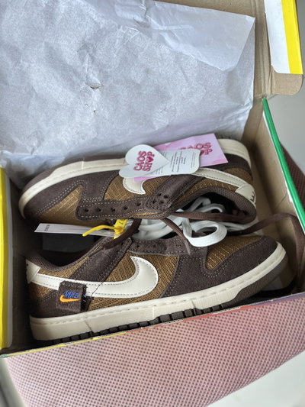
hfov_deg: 53.1
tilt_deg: -70.0
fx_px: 305
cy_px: 204
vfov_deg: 67.3
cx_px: 152
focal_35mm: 26
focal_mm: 5.1
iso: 40
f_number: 1.6
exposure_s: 1/256
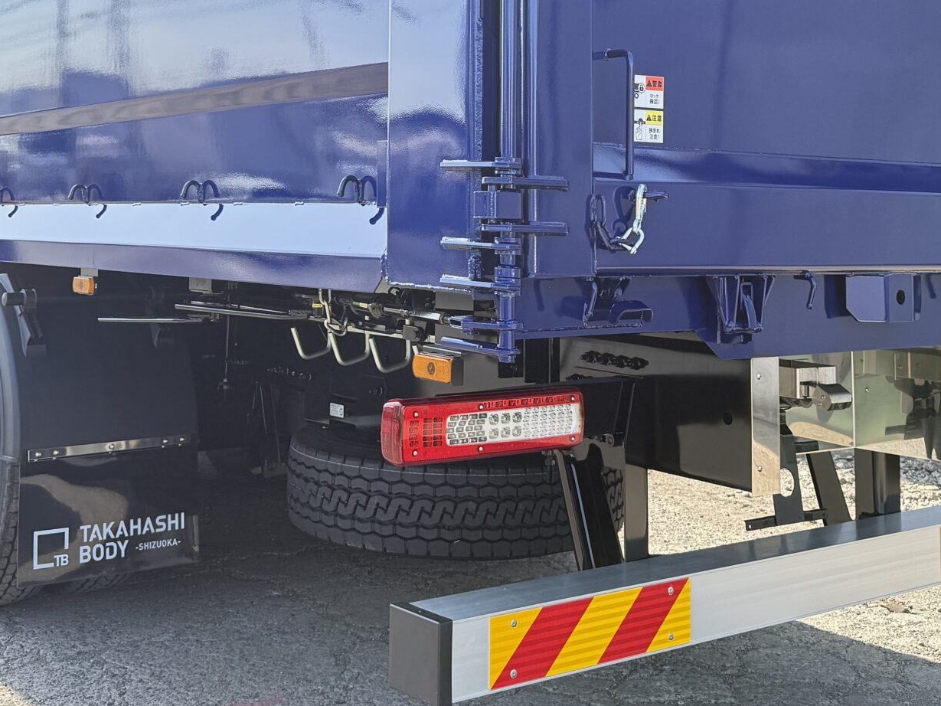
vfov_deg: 27.8
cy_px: 43
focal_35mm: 50
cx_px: 406
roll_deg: -0.2
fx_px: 1359
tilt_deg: +6.1
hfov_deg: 38.1
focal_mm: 6.76
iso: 100
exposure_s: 1/1005
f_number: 1.78
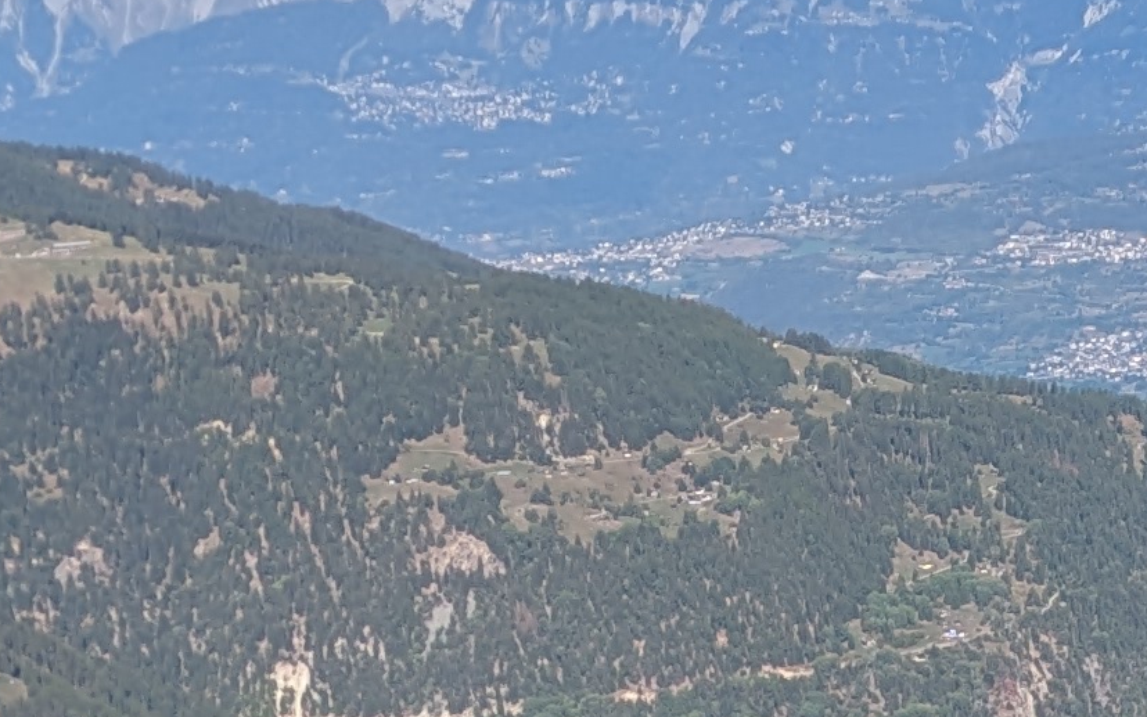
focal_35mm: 148
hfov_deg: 13.7
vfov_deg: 8.7
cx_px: 1370
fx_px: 4628
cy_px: 901
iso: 50
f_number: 1.89
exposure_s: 1/2294
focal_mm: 5.43
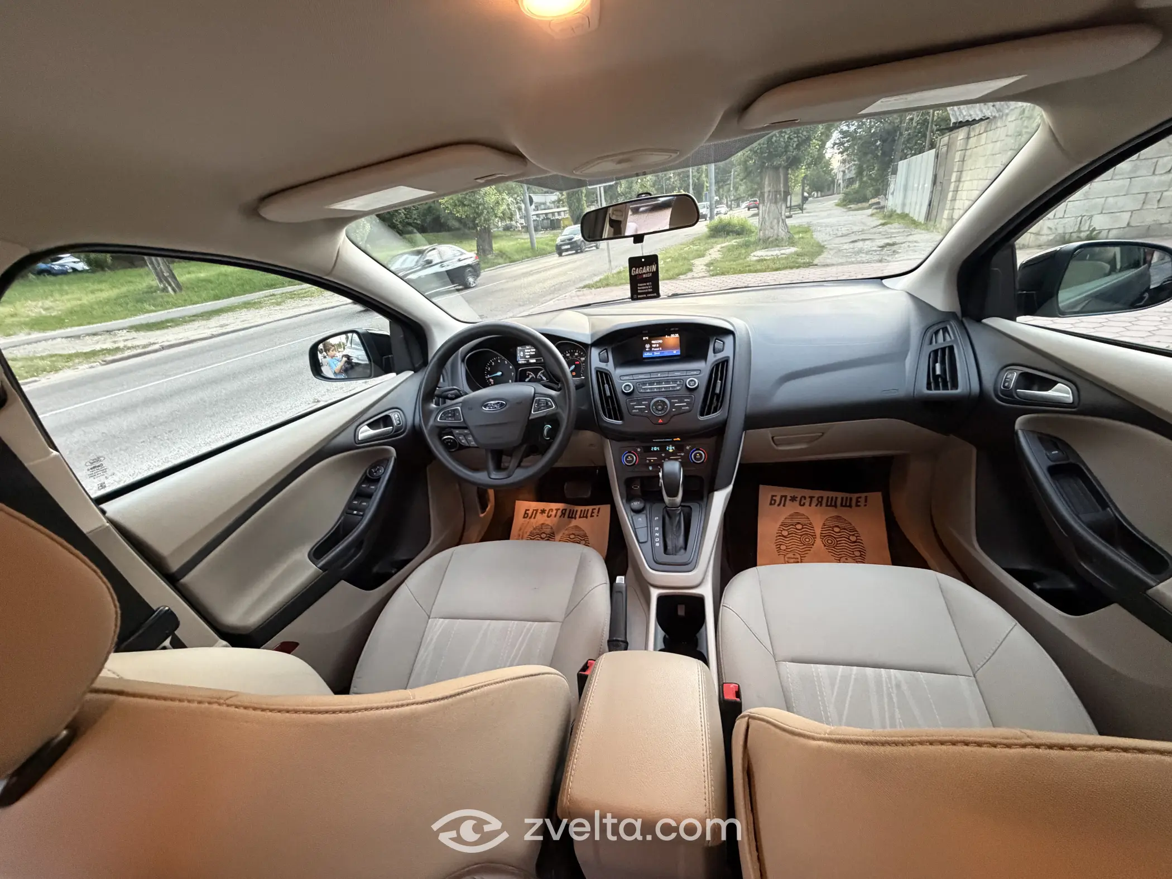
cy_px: 440
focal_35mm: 14
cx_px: 586
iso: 500
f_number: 2.2
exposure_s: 1/60
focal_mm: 2.22
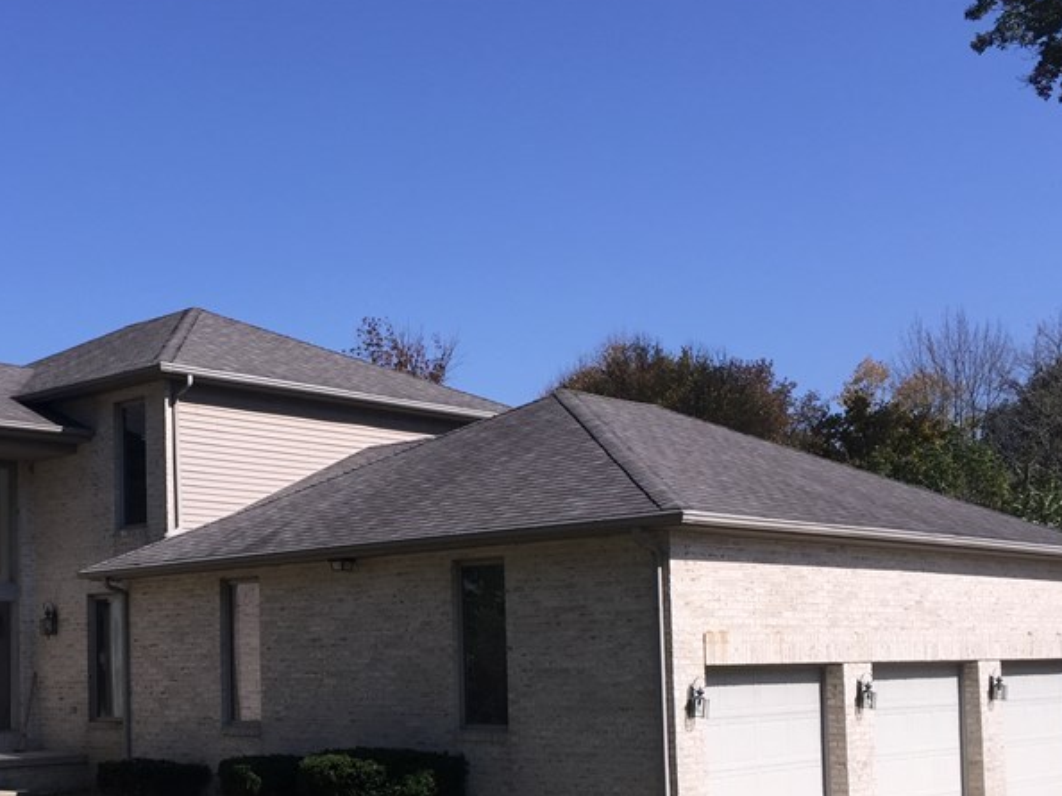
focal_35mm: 50
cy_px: 603
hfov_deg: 37.2
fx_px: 1533
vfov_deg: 28.6
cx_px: 249
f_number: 2.2
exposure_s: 1/2475
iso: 40
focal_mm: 4.15
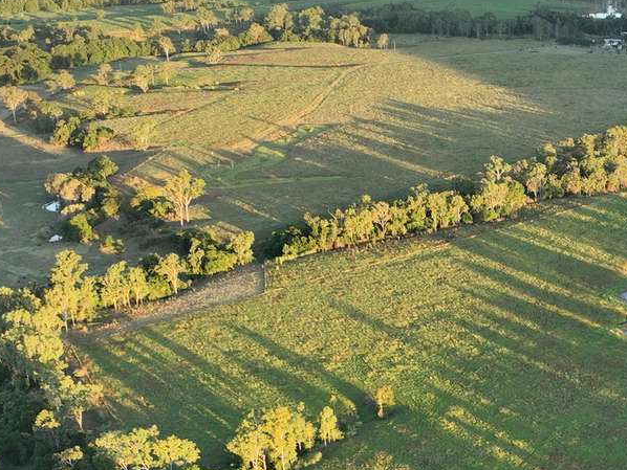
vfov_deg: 18.5
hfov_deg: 24.2
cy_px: 505
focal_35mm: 77
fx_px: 1395
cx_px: 624
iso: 280
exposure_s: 1/400
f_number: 2.8
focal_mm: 12.29
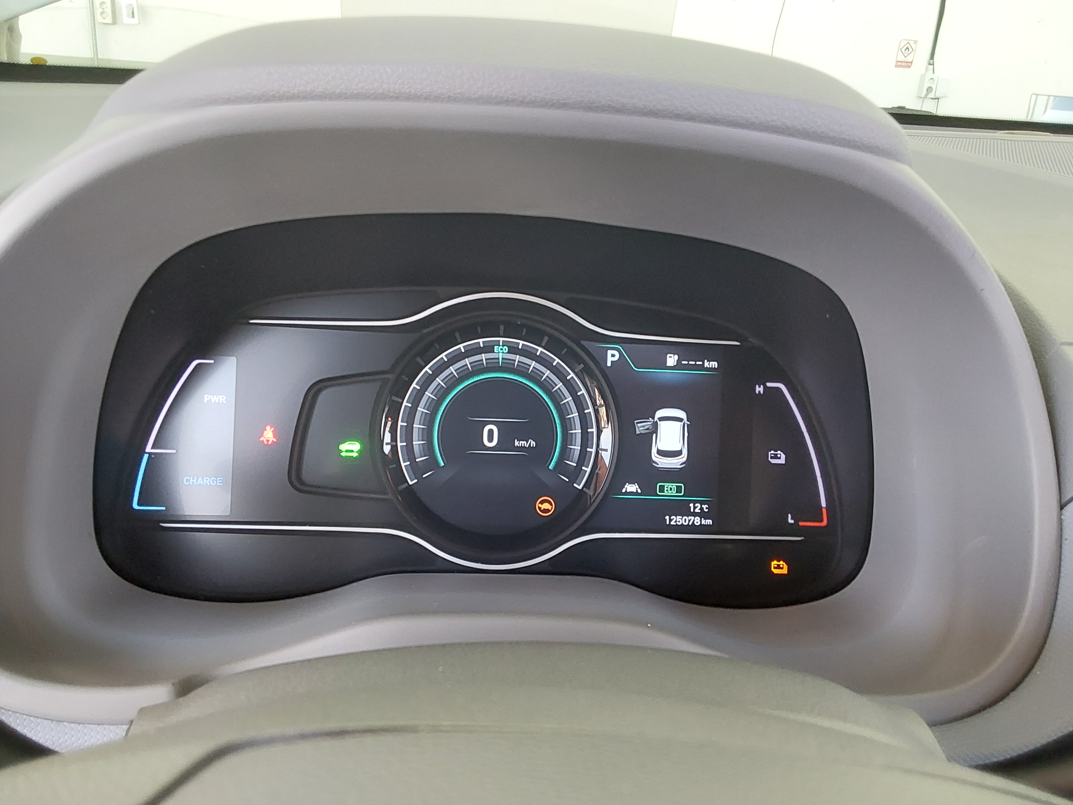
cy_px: 402
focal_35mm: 28
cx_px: 536
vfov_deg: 49.7
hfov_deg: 63.4
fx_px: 868
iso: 320
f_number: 1.9
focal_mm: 2.91
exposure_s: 1/40
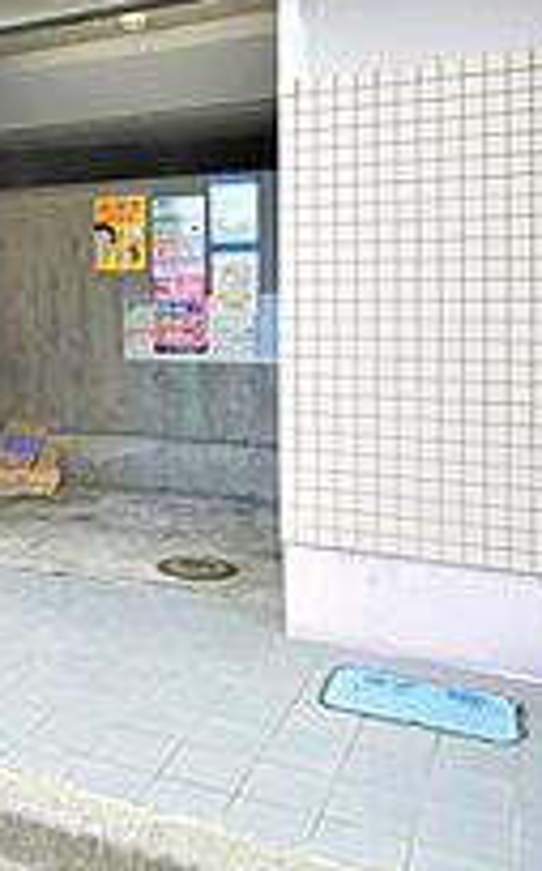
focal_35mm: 36
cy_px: 290
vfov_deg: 53.0
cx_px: 19
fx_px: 853
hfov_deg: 32.8
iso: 100
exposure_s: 1/60
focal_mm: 10
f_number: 5
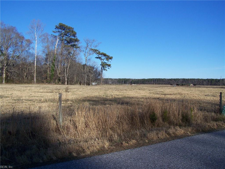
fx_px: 247
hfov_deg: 49.0
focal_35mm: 38
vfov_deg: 37.7
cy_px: 84
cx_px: 112
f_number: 4
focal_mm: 6.3
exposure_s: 1/640
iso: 64
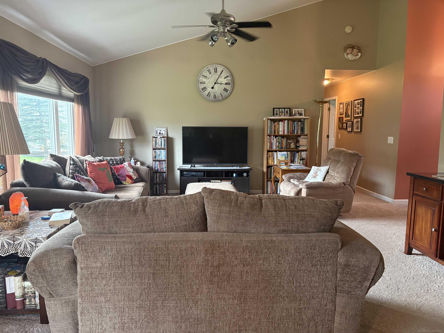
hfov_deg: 67.3
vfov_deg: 53.1
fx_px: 333
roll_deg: +0.2
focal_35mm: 26
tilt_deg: -5.7
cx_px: 222
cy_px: 166
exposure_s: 1/60
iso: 250
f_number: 1.6
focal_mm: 5.96
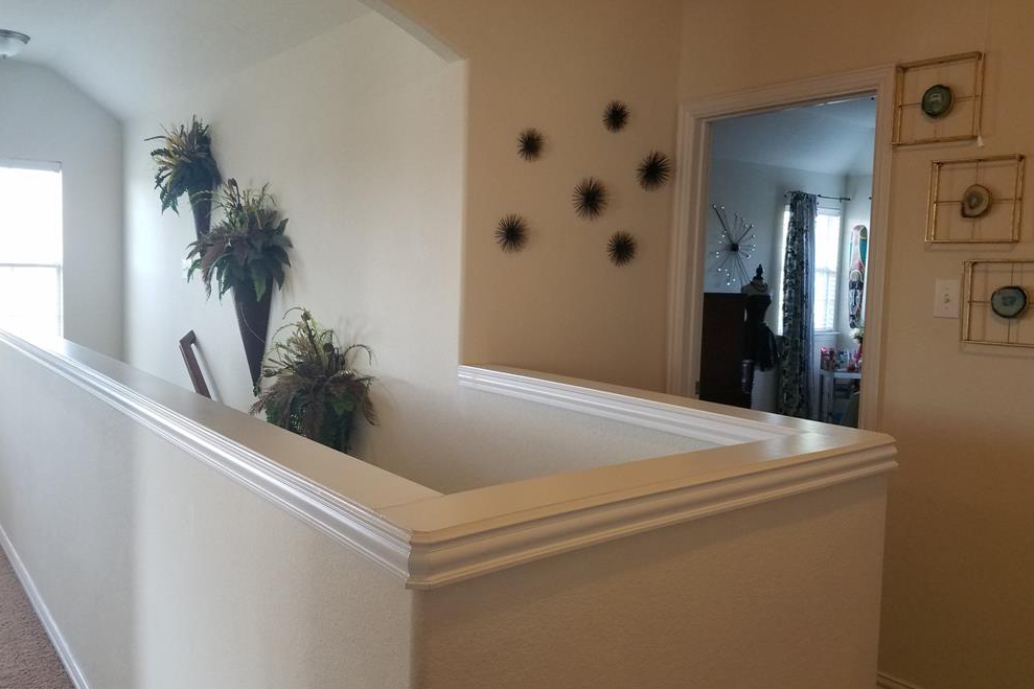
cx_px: 524
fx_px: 804
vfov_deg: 46.3
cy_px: 302
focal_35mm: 28
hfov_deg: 65.5
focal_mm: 4.2
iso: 160
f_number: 1.7
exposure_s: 1/40
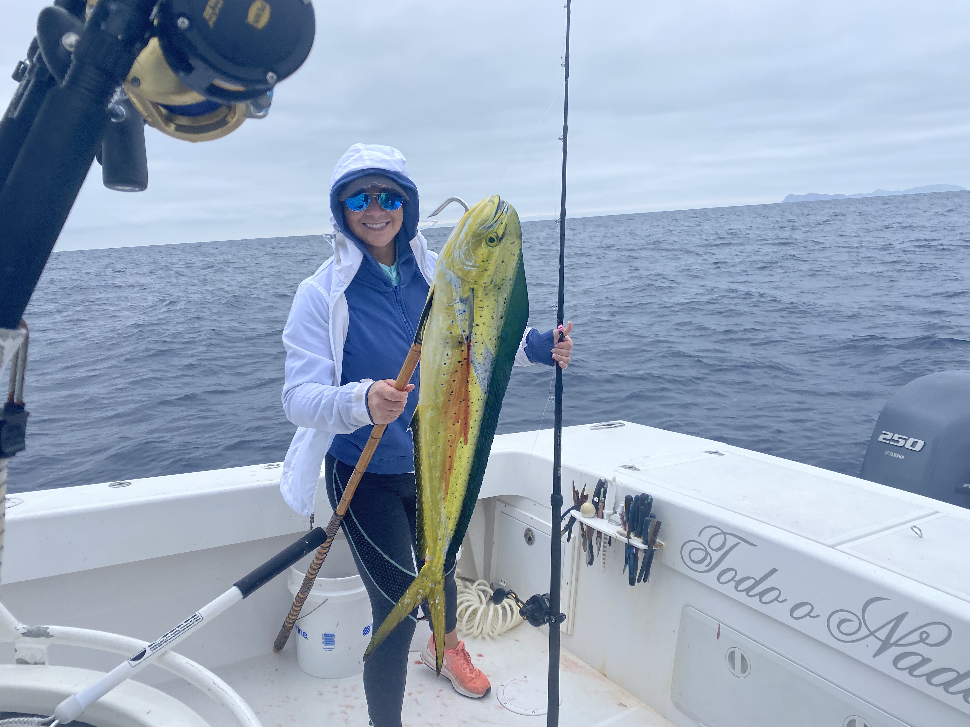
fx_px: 729
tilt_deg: -12.6
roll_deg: +1.5
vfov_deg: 53.1
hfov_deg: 67.3
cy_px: 364
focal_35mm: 26
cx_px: 485
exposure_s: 1/1346
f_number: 1.8
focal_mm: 4.25
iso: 32
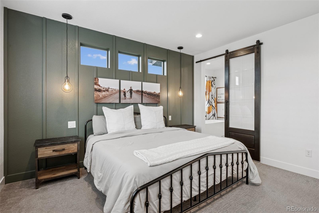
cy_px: 106
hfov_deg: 91.6
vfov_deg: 68.9
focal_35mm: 18
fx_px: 155
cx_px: 160
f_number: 11
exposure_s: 1/1.25
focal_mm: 17.5
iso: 100
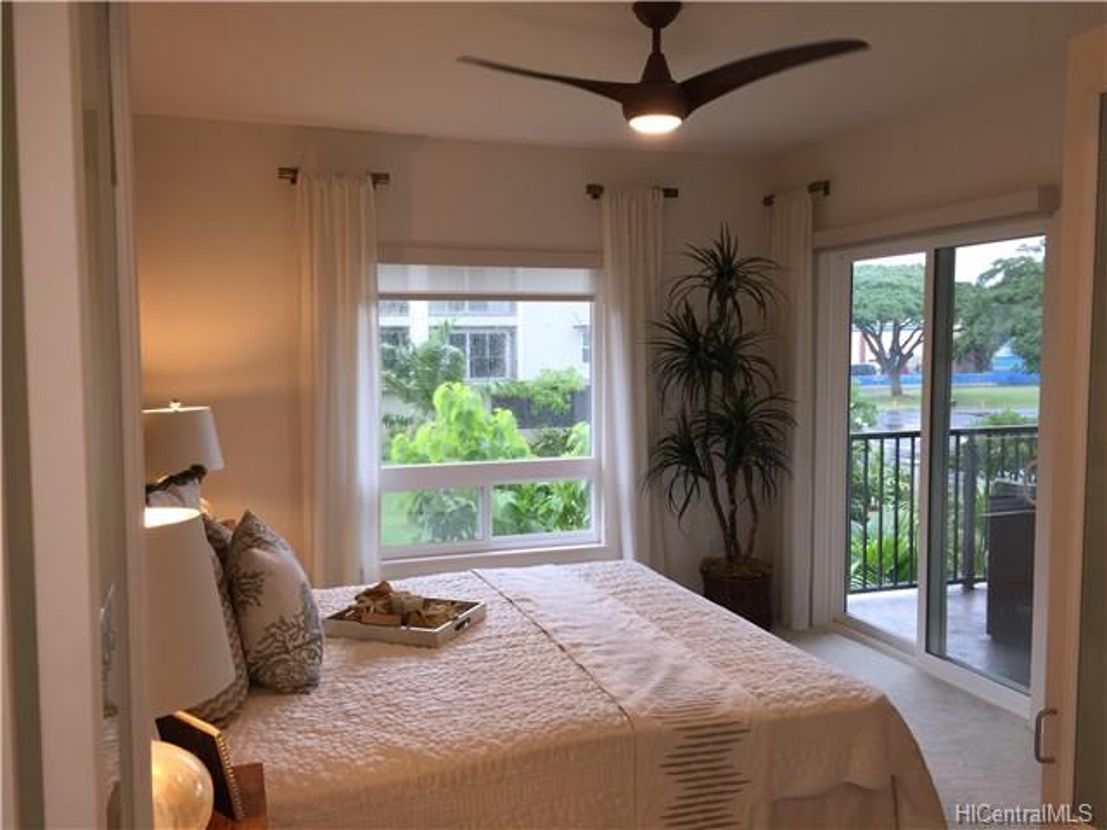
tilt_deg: -4.5
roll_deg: -0.5
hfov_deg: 61.7
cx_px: 554
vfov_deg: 48.2
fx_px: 927
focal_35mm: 29
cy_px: 415
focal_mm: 4.15
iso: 32
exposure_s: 1/60
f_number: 2.2
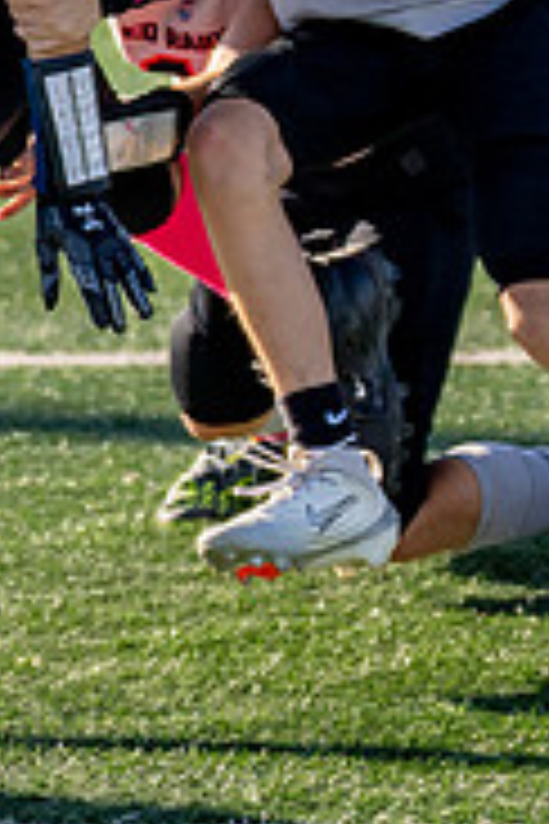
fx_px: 11665
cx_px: -200
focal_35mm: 510
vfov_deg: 4.0
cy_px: 223
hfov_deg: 2.7
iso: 250
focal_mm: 98
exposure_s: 1/4000
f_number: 2.8
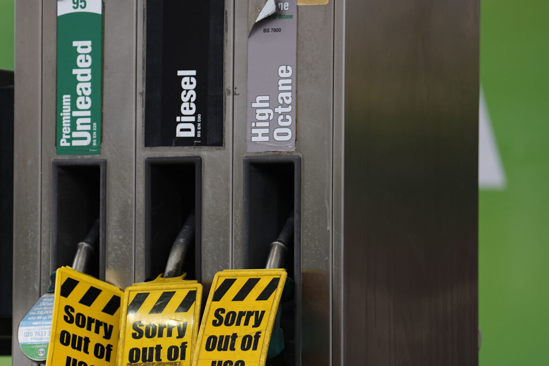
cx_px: 109
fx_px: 3842
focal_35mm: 252
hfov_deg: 8.2
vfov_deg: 5.4
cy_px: 202
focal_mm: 146
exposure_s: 1/400
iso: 125
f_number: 2.8
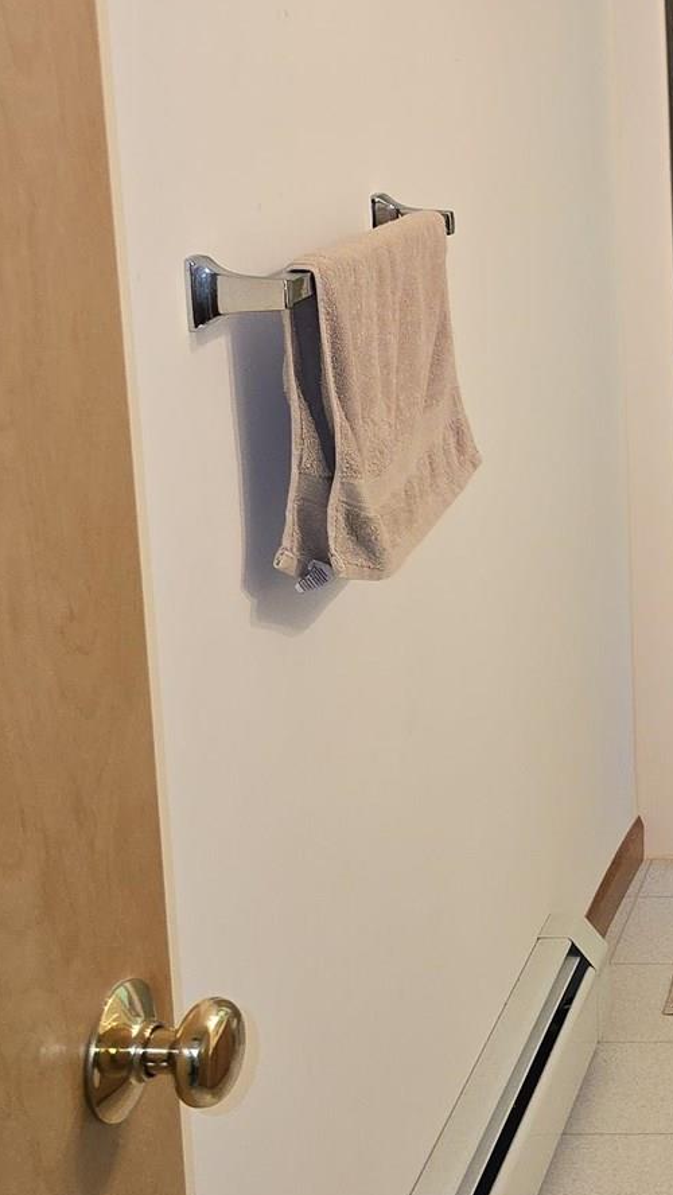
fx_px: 2061
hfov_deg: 16.6
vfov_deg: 32.0
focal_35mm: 65
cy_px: 375
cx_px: 1047
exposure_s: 1/40
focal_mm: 6.3
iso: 100
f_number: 1.7
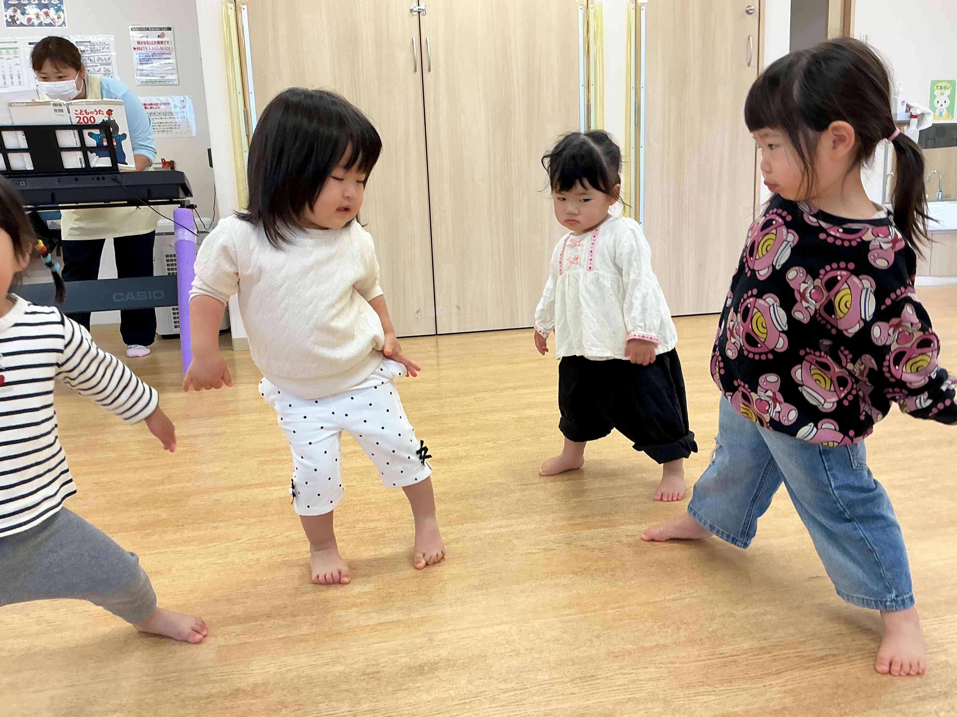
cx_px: 478
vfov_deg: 48.2
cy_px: 358
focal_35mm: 29
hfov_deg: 61.7
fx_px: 802
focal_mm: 3
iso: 50
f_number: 1.8
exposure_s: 1/60
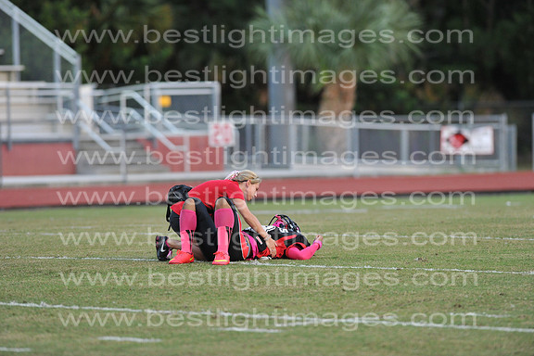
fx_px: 4479
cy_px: 178
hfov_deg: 6.8
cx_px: 268
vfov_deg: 4.6
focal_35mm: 302
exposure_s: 1/500
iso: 2000
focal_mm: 300
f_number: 4
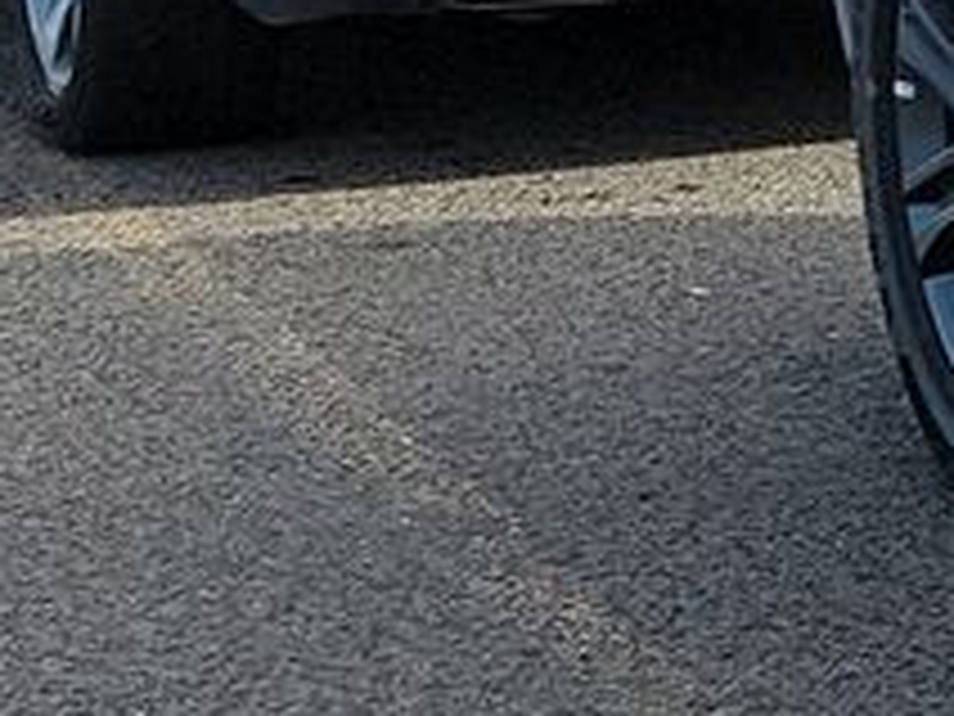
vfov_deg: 8.2
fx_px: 4988
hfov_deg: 7.9
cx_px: 3586
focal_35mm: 181
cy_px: -23
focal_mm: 6.7
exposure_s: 1/658
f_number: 1.8
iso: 50
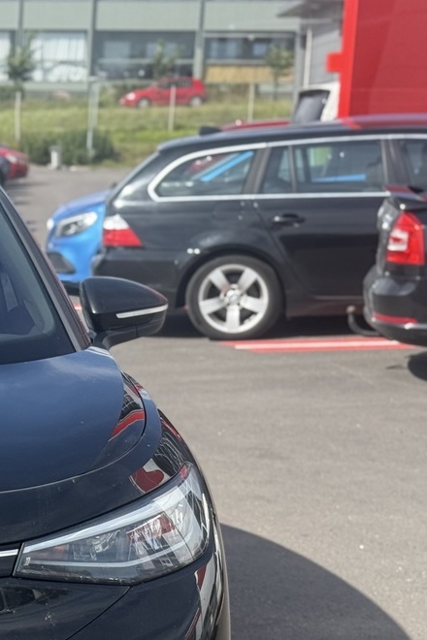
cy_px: 495
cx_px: -204
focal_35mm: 109
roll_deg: -1.5
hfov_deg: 12.0
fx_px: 1939
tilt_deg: -10.5
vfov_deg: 18.6
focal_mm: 6.76
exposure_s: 1/2865
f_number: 1.78
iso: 80
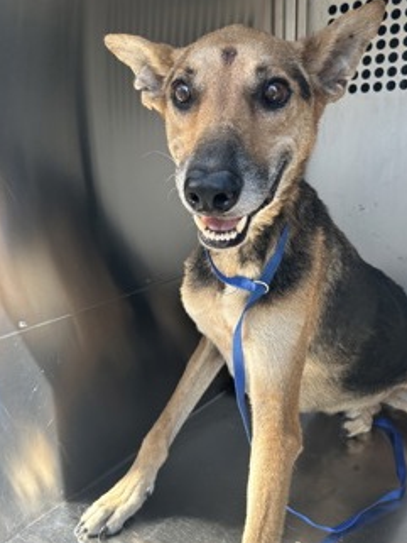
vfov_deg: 53.8
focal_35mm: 34
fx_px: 533
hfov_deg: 41.8
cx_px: 198
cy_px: 301
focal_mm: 5.7
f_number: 1.5
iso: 50
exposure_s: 1/427
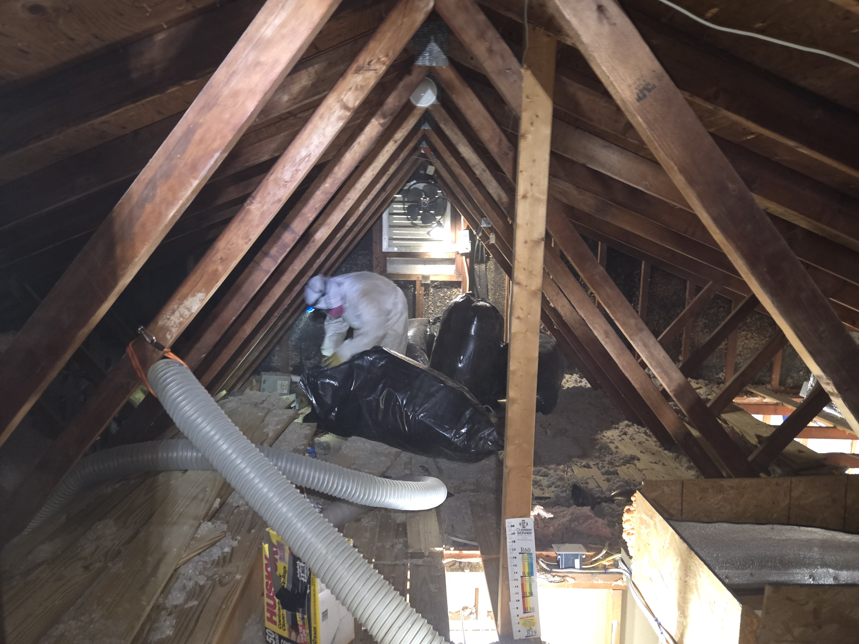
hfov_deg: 73.9
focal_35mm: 23
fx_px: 571
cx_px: 430
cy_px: 322
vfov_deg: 58.9
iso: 400
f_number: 1.8
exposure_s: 1/12
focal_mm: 5.4
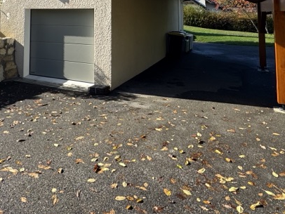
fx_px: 255
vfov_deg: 39.6
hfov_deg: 57.8
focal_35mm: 31
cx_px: 113
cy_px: -4
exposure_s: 1/641
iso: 40
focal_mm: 2.22
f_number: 2.2
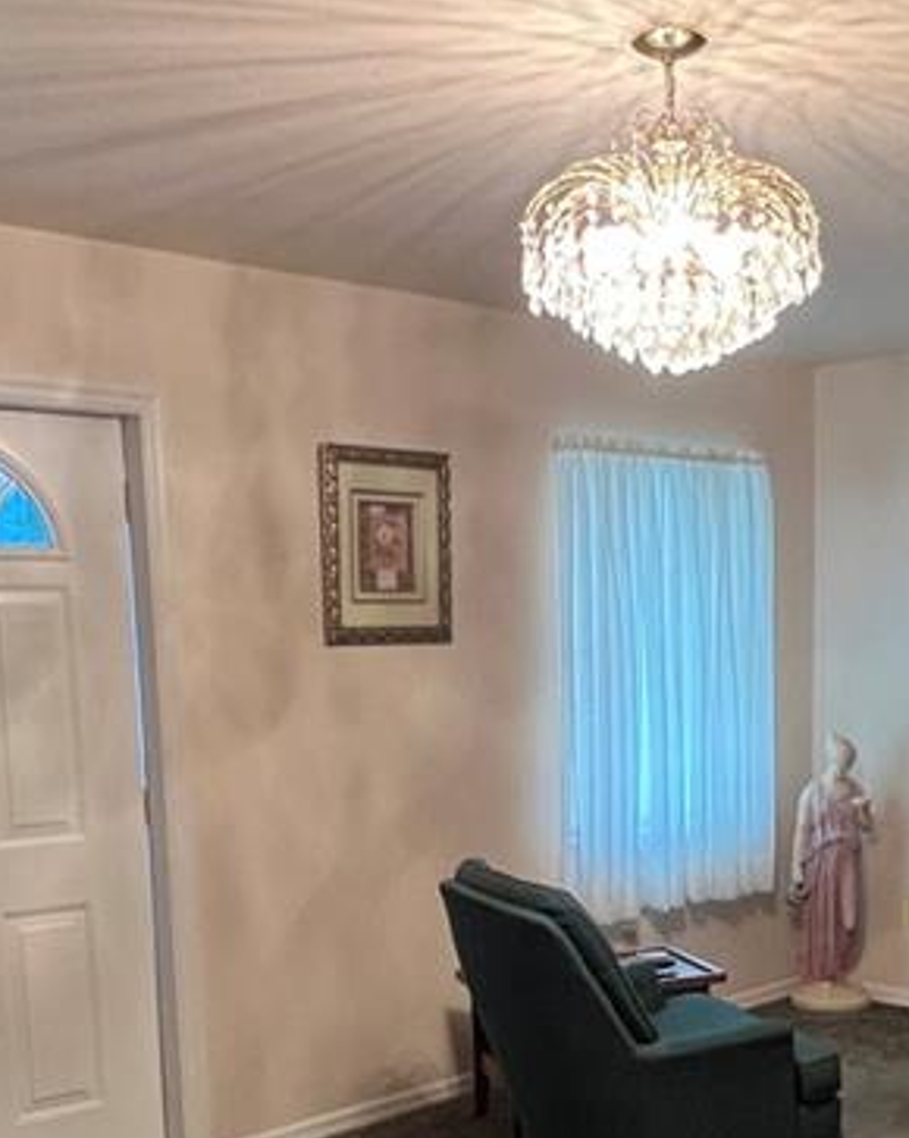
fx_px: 1414
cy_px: 850
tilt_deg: -5.7
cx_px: 643
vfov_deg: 42.5
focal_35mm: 42
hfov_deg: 35.1
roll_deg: +0.7
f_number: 1.8
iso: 250
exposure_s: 1/60
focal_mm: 1.57
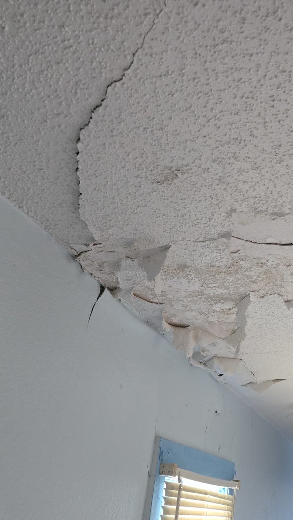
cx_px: 319
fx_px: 469
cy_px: 259
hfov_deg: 31.0
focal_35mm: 34
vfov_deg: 58.0
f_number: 1.8
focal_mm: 5.4
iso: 800
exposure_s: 1/60
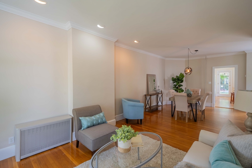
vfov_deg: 73.8
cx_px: 126
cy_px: 84
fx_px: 112
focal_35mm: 16
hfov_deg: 96.7
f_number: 7.1
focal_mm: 16
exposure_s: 1/125
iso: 800
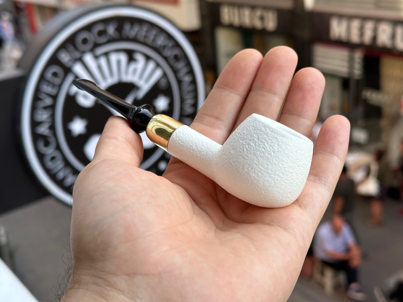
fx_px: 559
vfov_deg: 30.3
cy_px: 151
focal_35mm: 48
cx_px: 202
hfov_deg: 39.7
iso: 64
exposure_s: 1/584
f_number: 1.78
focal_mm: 6.86
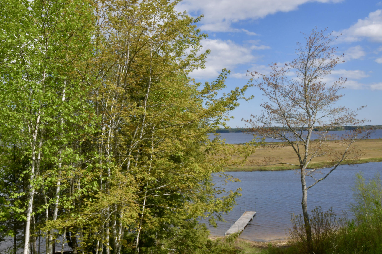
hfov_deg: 46.2
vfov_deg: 31.8
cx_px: 152
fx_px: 445
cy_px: 116
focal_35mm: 42
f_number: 29
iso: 80
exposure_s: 1/50
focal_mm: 20
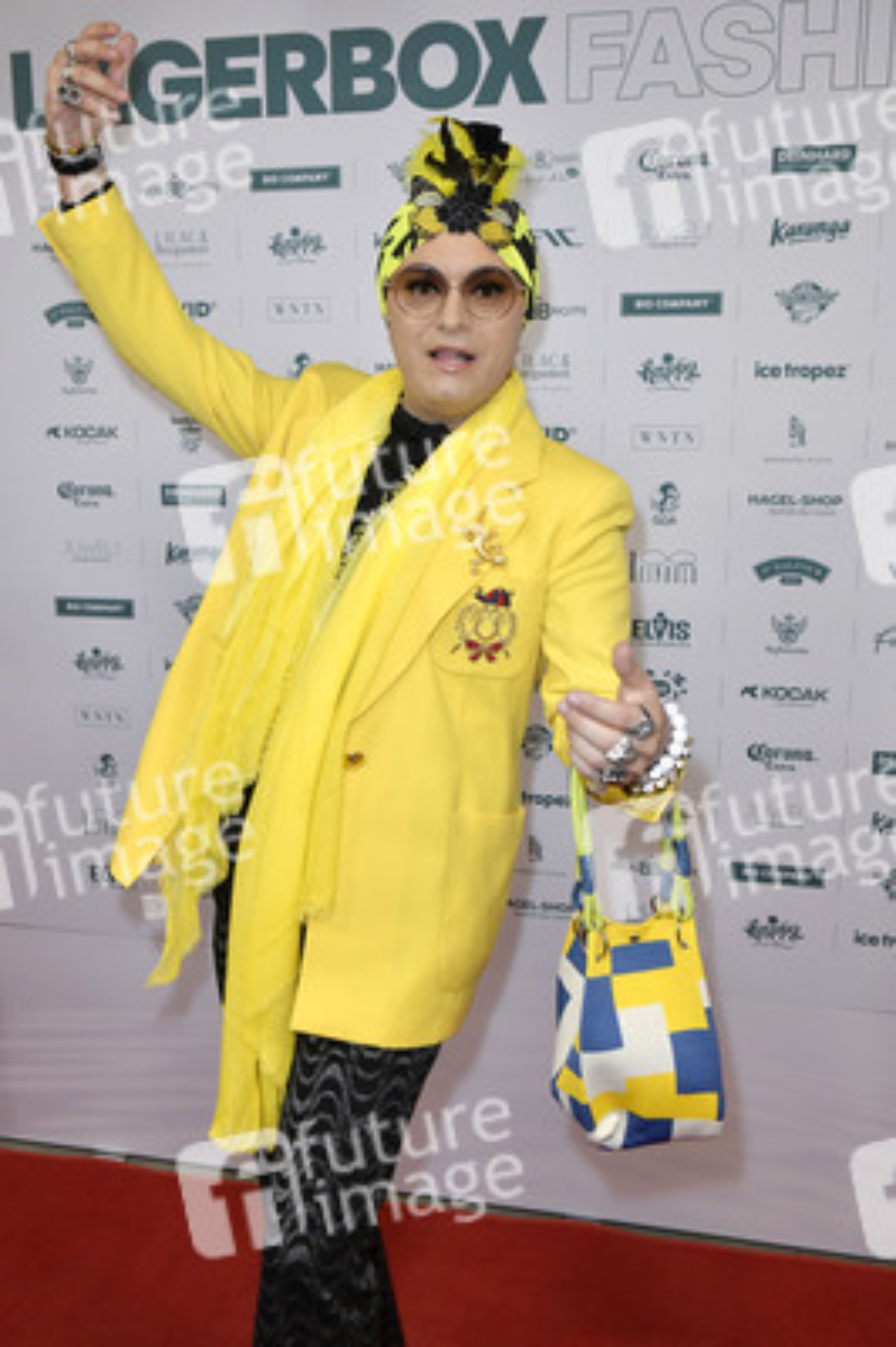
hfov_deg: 42.3
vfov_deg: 60.3
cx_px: 448
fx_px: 1159
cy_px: 674
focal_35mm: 31
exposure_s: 1/200
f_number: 4.5
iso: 2500
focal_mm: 31
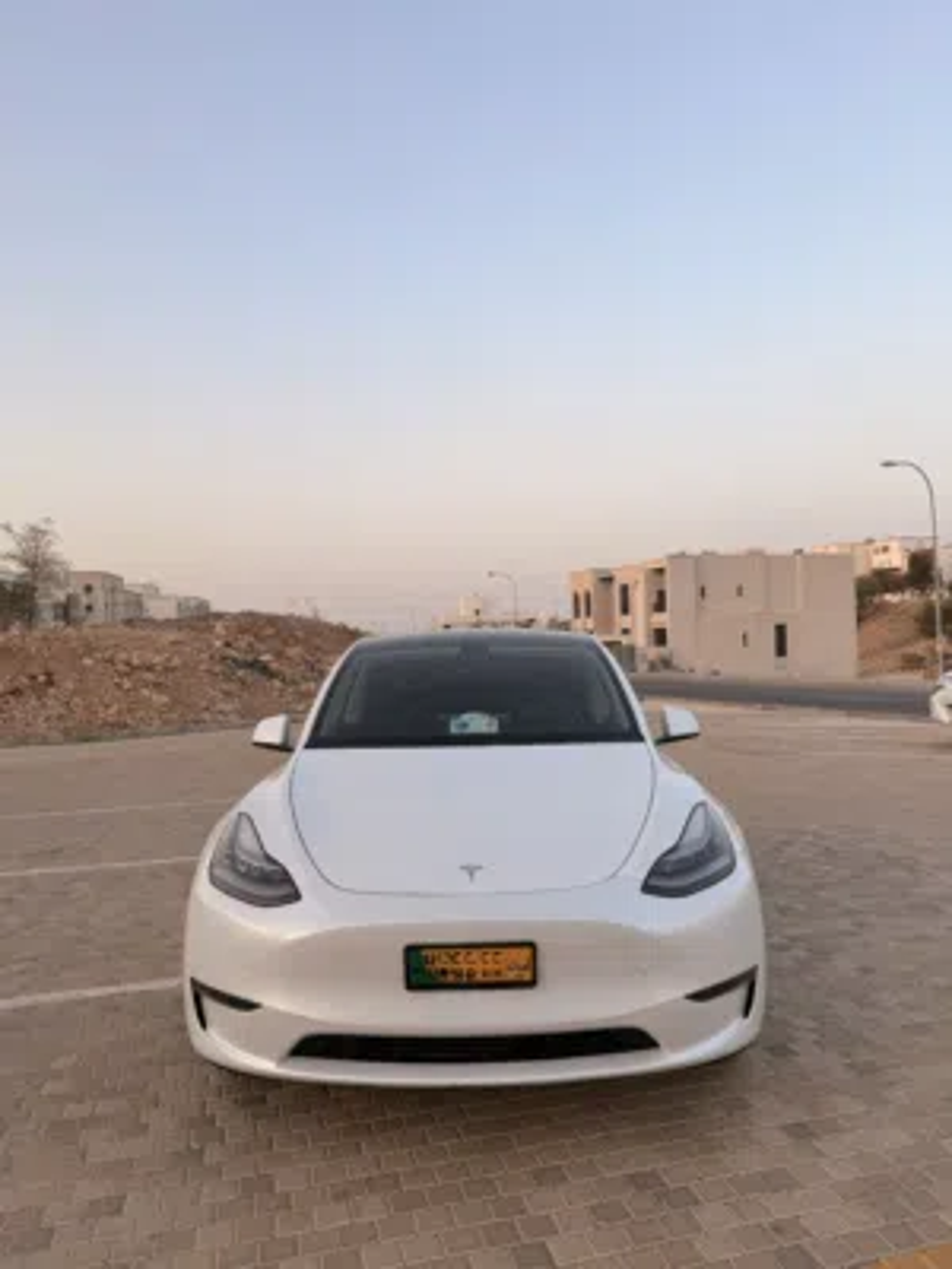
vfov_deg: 71.6
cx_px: 476
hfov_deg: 56.8
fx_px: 880
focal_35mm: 24
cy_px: 634
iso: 80
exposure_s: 1/510
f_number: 1.78
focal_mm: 6.76
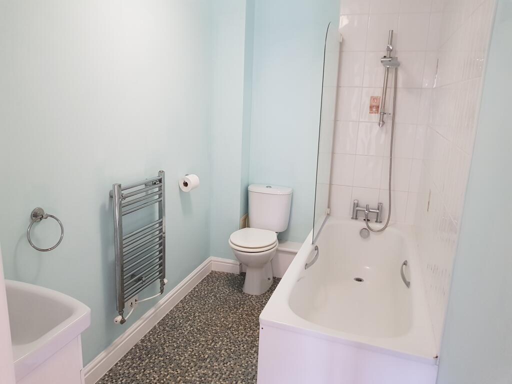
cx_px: 256
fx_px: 385
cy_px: 192
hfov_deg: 67.3
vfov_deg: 53.1
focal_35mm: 26
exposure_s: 1/33
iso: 250
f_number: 1.7
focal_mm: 4.2
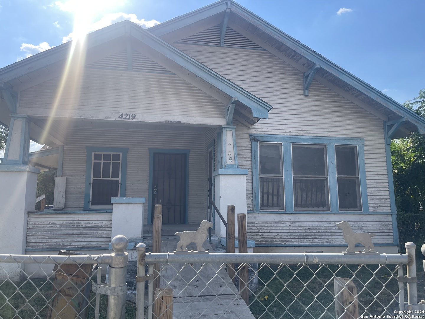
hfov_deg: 69.4
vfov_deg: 54.9
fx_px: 307
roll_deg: -0.7
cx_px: 212
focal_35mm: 25
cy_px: 160
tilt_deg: +7.4
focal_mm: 5.1
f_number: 1.6
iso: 32
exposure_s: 1/2203
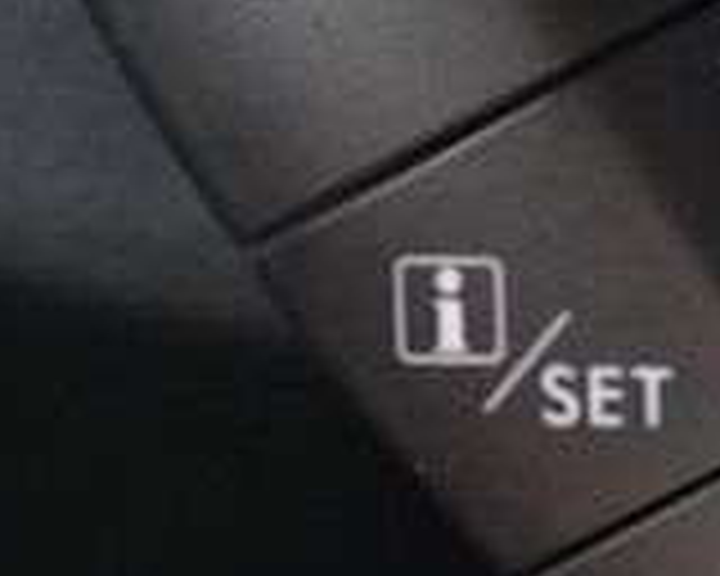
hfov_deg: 11.3
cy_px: 369
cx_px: 666
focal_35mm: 169
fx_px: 3601
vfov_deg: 9.1
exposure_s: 1/250
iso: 6400
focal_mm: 30
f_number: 9
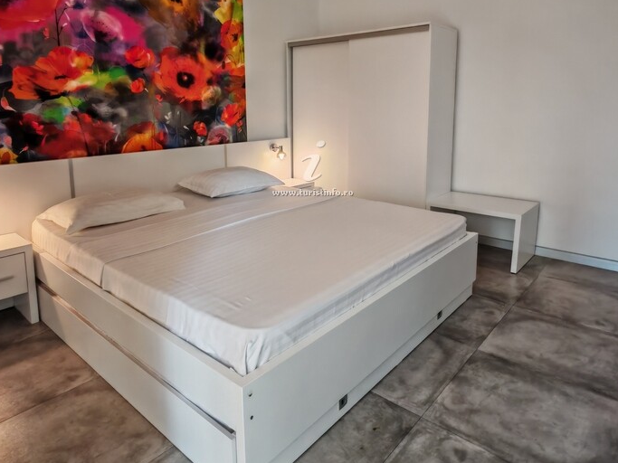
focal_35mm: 24
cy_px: 162
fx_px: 428
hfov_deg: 71.6
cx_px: 308
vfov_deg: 55.8
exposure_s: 1/50
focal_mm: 1.96
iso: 160
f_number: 2.2
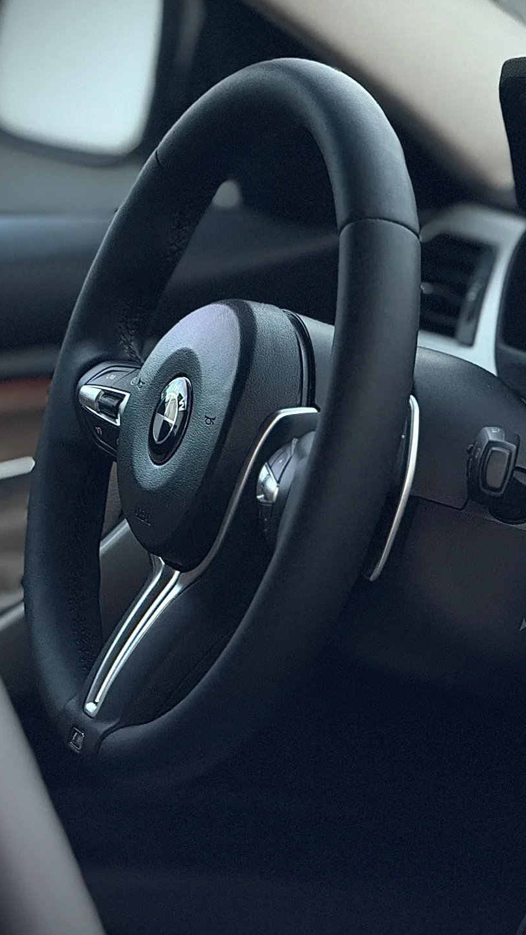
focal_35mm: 175
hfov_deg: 6.9
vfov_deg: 12.3
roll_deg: +1.7
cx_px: 368
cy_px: 468
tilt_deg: -10.5
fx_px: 4338
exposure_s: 1/60
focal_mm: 15.66
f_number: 2.8
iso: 500
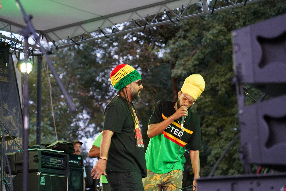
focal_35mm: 105
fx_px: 834
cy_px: 96
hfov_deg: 19.5
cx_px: 143
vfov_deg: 13.0
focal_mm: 105
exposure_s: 1/160
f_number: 4
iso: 3200
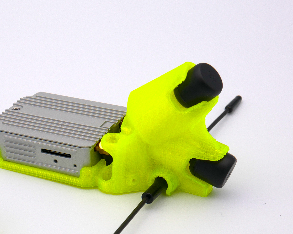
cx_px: 69
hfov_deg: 14.6
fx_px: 1136
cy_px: 147
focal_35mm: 131
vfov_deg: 11.8
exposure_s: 1/30
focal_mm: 42
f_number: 13
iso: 200
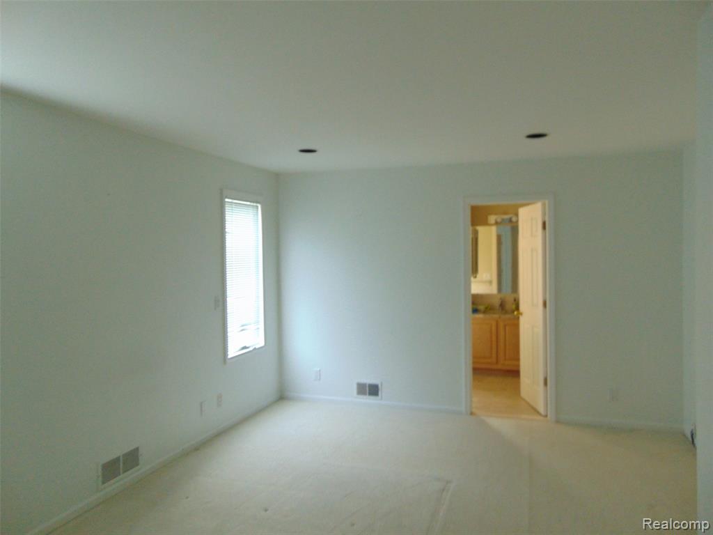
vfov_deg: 54.9
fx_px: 515
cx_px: 356
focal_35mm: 25
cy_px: 268
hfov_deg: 69.4
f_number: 3
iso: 200
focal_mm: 4.5
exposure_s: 1/30
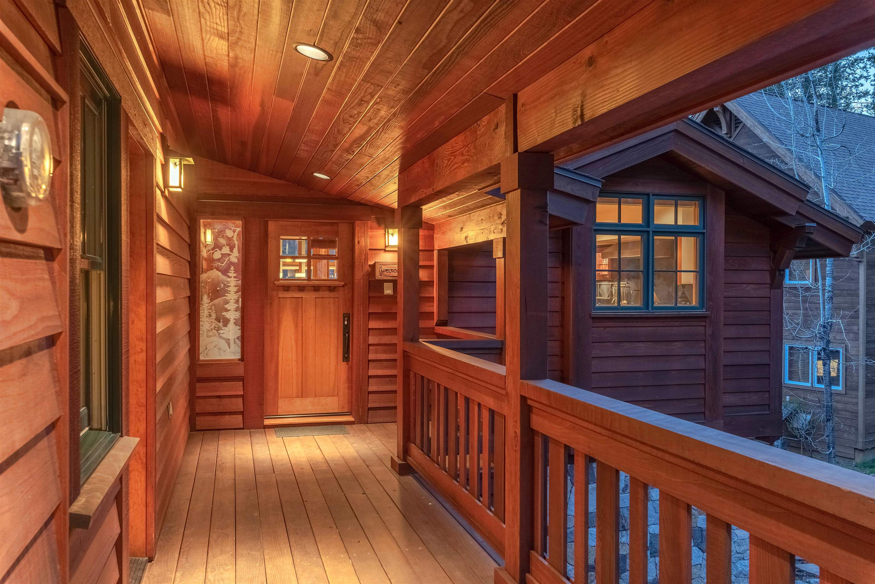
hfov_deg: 61.9
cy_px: 292
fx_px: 729
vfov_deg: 43.6
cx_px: 438
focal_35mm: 30
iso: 1000
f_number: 11
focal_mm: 30
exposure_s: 1/20
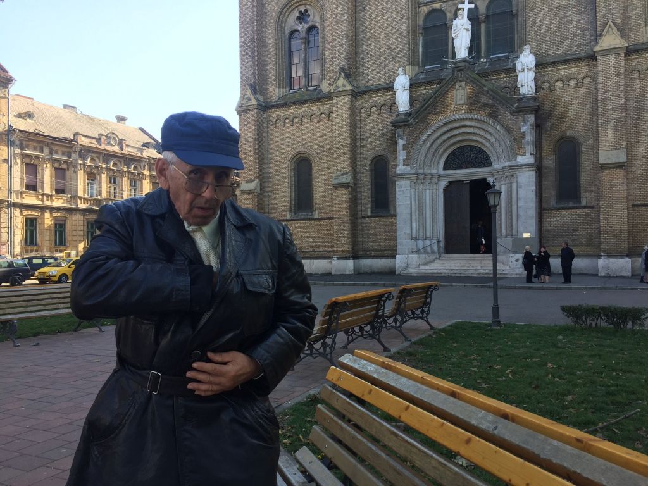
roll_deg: +1.4
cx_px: 324
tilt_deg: +1.7
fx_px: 543
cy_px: 243
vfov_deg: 48.2
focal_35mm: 29
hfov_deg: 61.7
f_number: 2.2
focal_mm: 4.15
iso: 32
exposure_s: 1/249
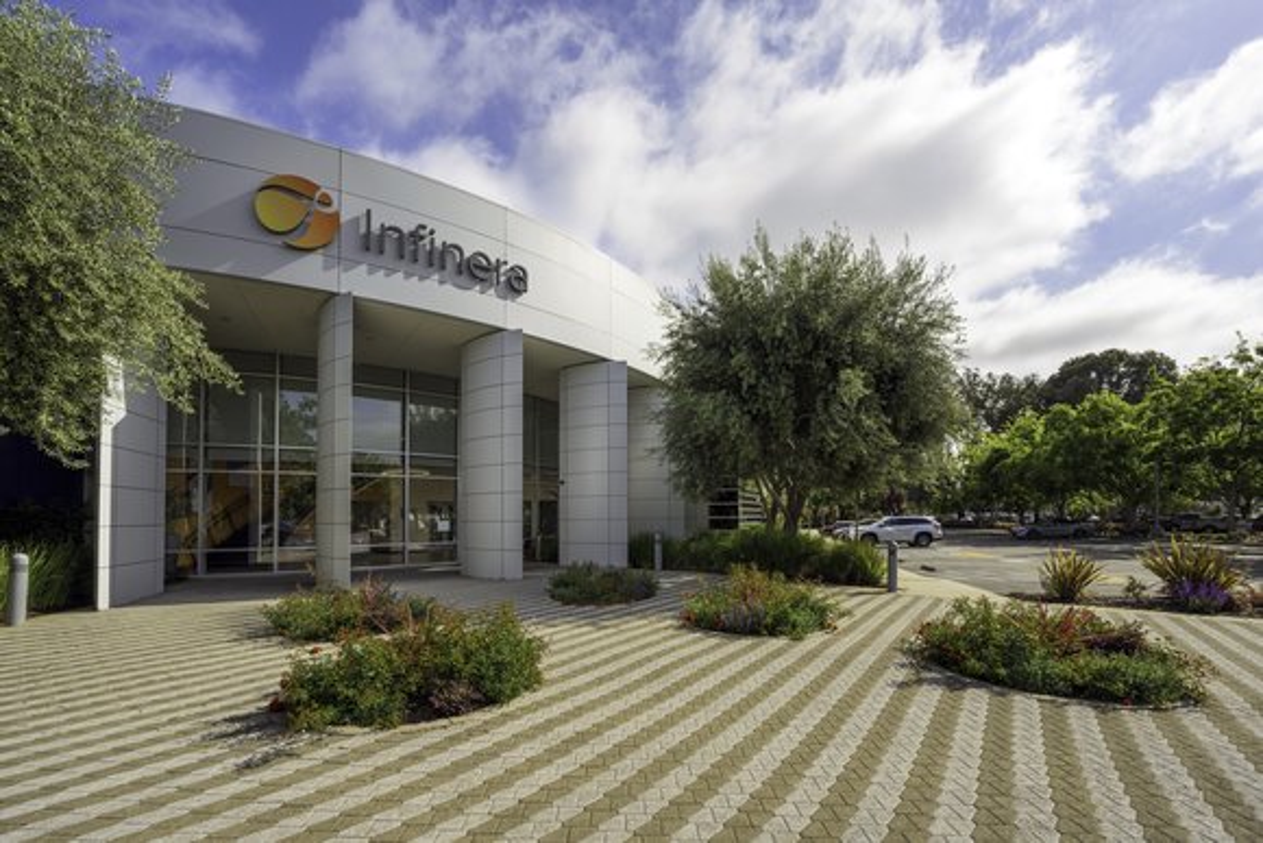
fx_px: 491
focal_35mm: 14
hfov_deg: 104.2
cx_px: 632
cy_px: 422
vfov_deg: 81.2
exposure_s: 1/200
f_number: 11
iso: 100
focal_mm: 14
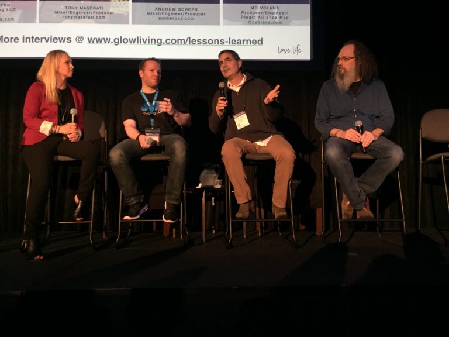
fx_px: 376
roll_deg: +0.0
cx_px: 224
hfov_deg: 61.7
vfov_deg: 48.2
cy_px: 168
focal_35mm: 29
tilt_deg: +3.4
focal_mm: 4.15
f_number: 2.2
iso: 100
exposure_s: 1/30
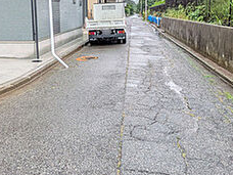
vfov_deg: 36.8
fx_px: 256
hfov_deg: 48.9
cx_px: 131
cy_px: 43
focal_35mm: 38
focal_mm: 1.83
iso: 50
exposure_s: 1/413
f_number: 2.2
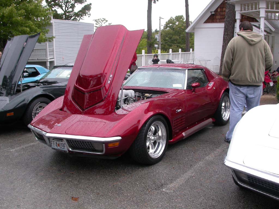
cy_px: 104
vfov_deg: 37.7
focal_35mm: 38
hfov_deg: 49.0
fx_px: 306
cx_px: 140
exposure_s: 1/72.3
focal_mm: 7.85
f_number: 3.7
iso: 100
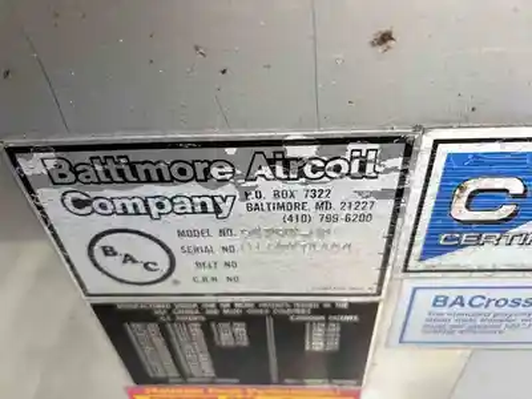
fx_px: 400
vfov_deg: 53.1
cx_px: 266
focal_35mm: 26
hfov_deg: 67.3
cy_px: 200
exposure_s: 1/121
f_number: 1.6
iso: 32
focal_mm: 5.96
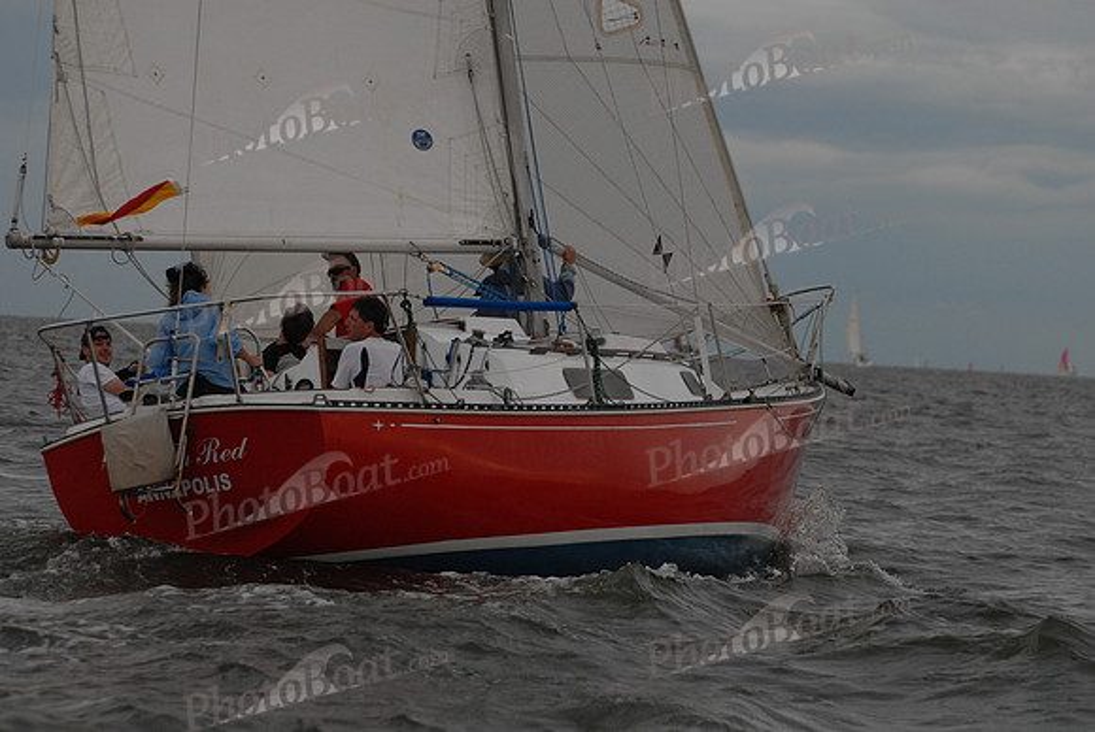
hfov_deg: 11.8
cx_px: 548
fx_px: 5298
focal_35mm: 174
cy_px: 366
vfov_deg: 7.9
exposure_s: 1/500
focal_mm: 116
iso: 320
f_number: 4.8
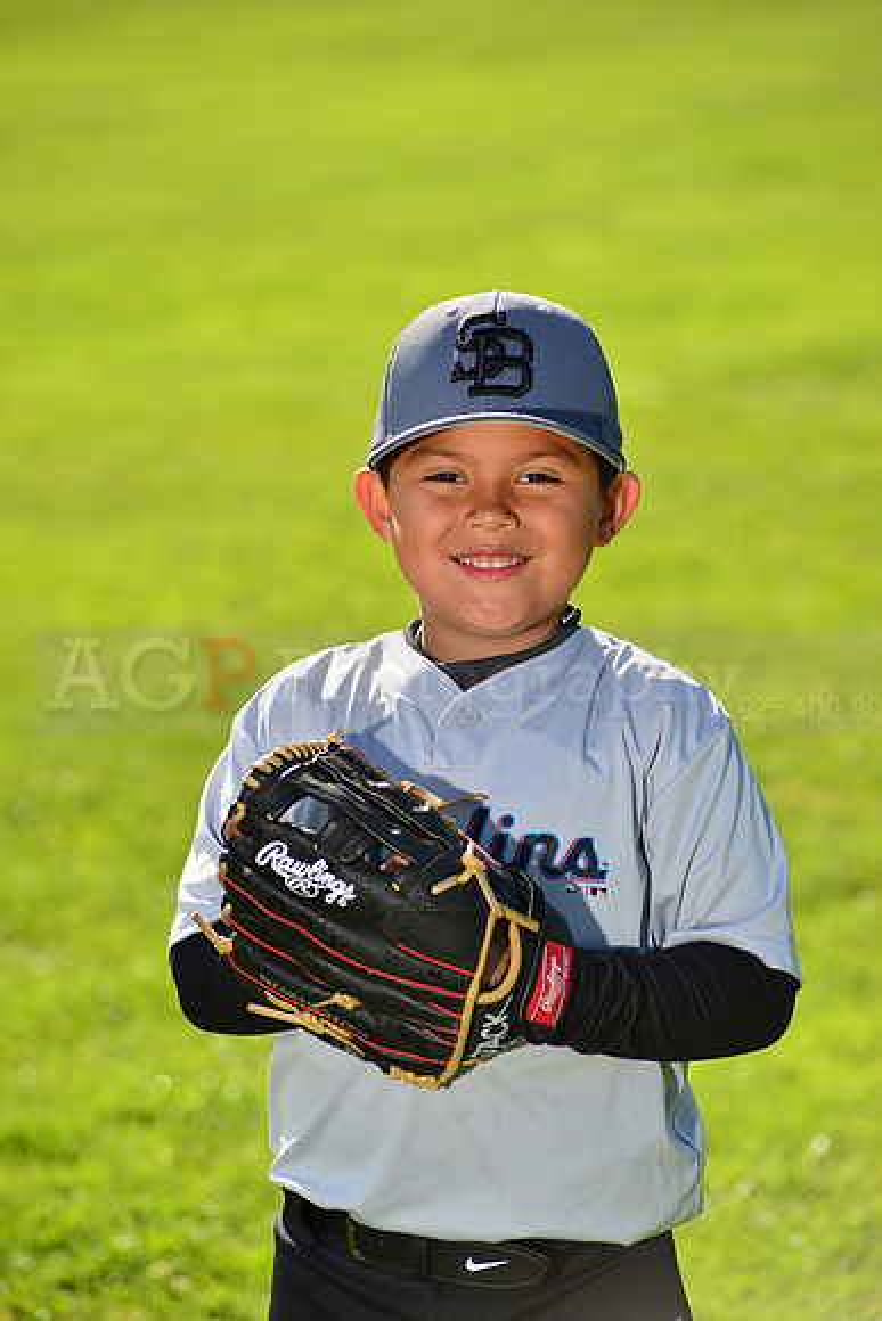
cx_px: 441
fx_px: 6243
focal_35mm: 170
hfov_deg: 8.1
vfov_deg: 12.1
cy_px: 660
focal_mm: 170
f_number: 6.3
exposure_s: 1/250
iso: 100
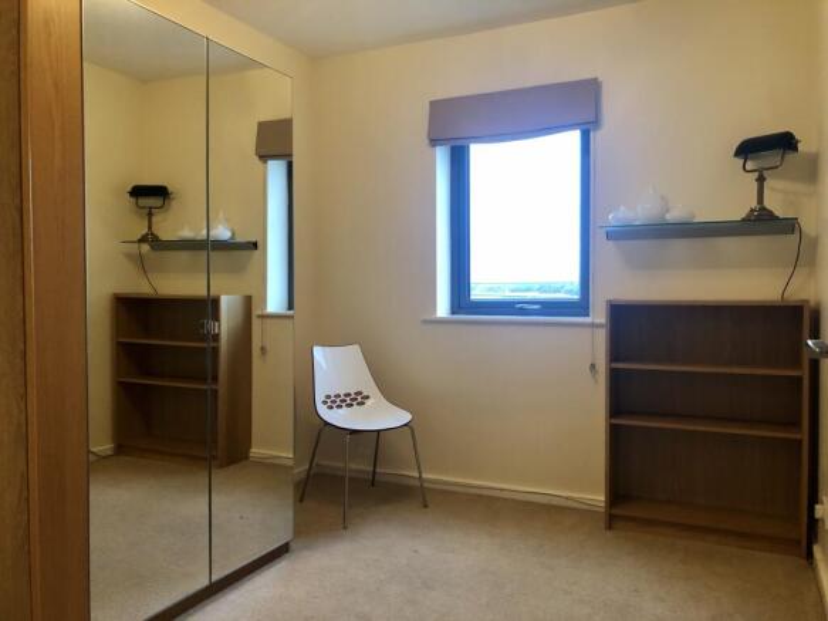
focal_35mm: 28
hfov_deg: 63.5
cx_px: 414
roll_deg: +0.6
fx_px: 670
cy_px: 310
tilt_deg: -1.7
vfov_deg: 49.7
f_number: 1.8
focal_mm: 4
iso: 80
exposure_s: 1/17
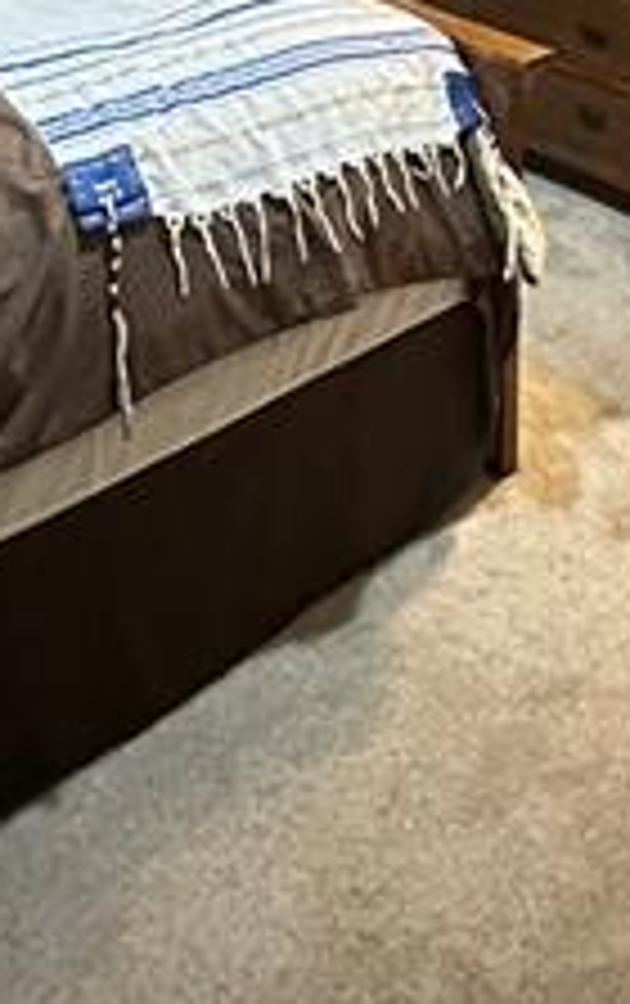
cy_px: -324
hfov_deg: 24.3
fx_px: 1397
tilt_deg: -3.2
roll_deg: -1.4
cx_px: 621
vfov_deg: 30.5
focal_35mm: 51
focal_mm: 2.22
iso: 1600
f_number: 2.2
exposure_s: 1/30
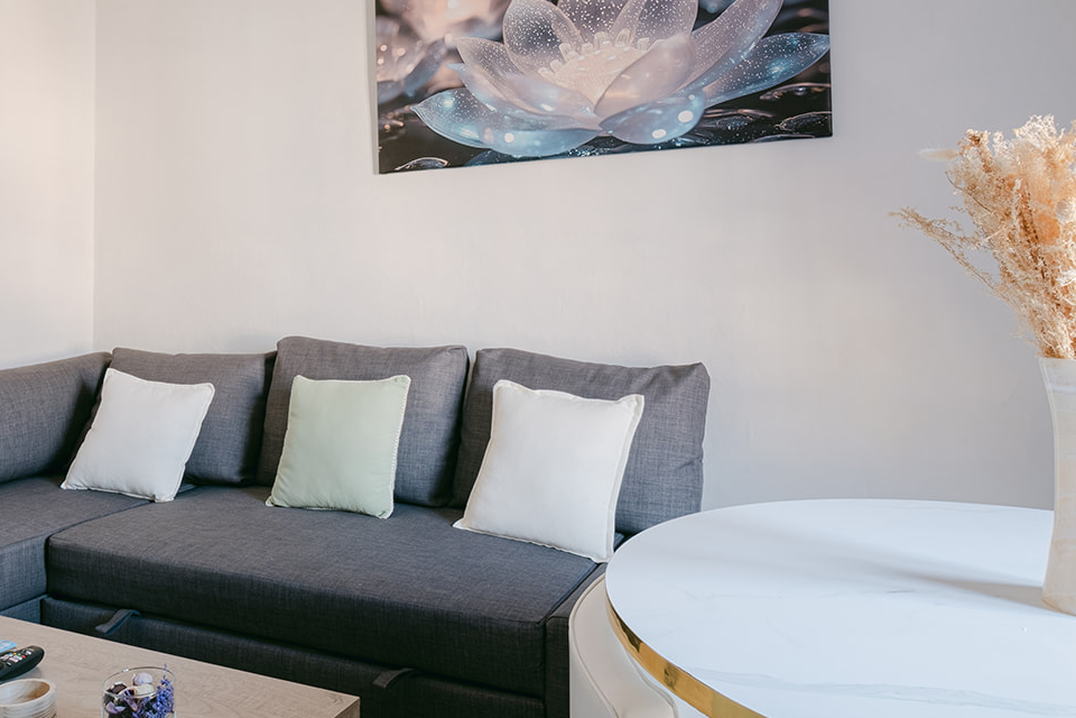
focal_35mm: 30
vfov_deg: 43.5
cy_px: 301
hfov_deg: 61.3
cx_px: 417
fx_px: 897
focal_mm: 12
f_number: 10
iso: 100
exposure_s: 1
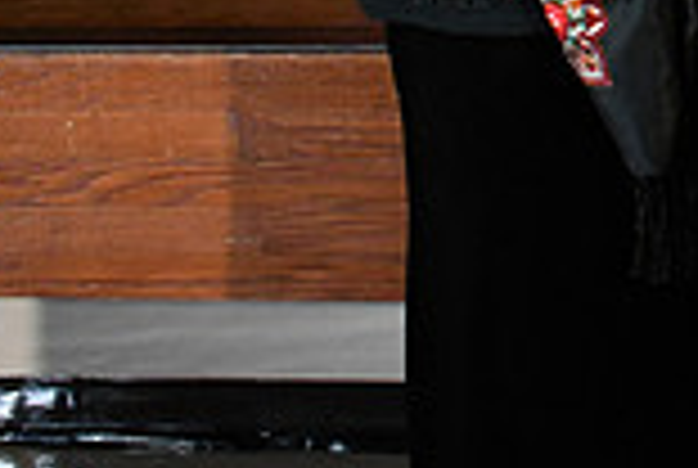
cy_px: -340
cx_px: 986
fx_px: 2176
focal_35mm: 112
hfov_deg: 16.8
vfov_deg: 11.5
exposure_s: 1/160
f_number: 5.6
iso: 5000
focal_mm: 20
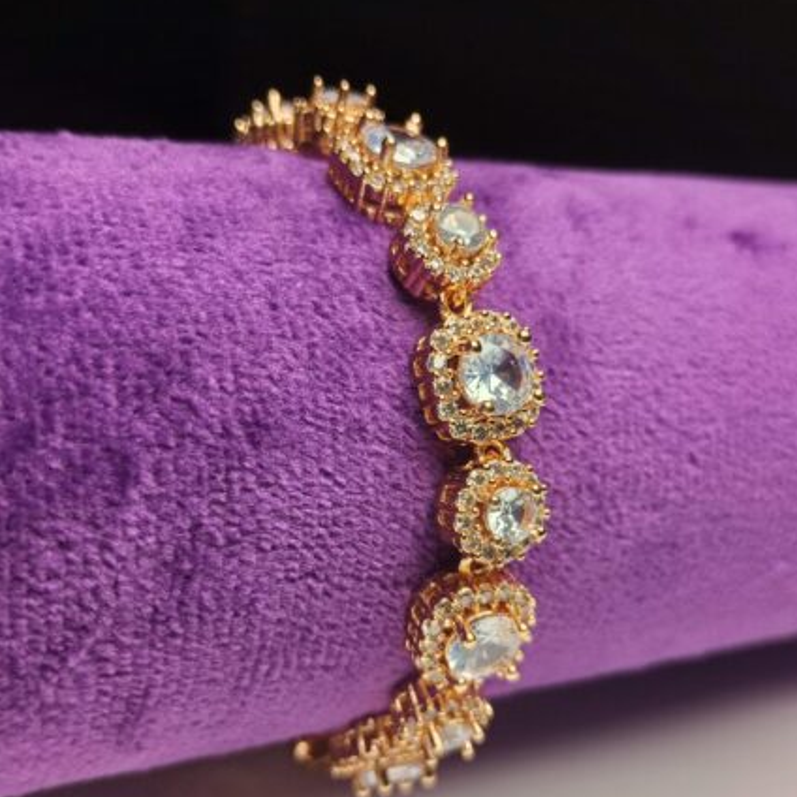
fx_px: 964
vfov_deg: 44.9
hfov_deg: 44.9
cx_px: 402
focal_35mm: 37
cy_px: 437
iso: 80
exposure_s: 1/100
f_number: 1.8
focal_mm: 3.98
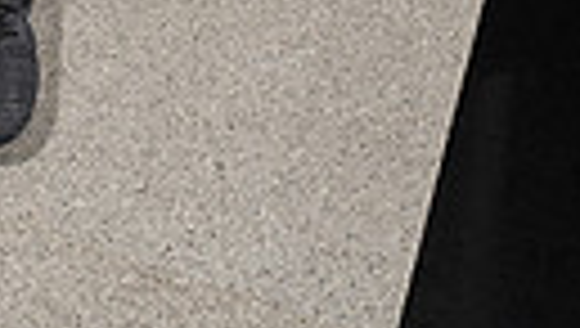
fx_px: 1633
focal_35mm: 106
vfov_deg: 9.5
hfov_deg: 20.0
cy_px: -580
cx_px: 166
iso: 200
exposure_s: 1/250
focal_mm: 29
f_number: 7.1
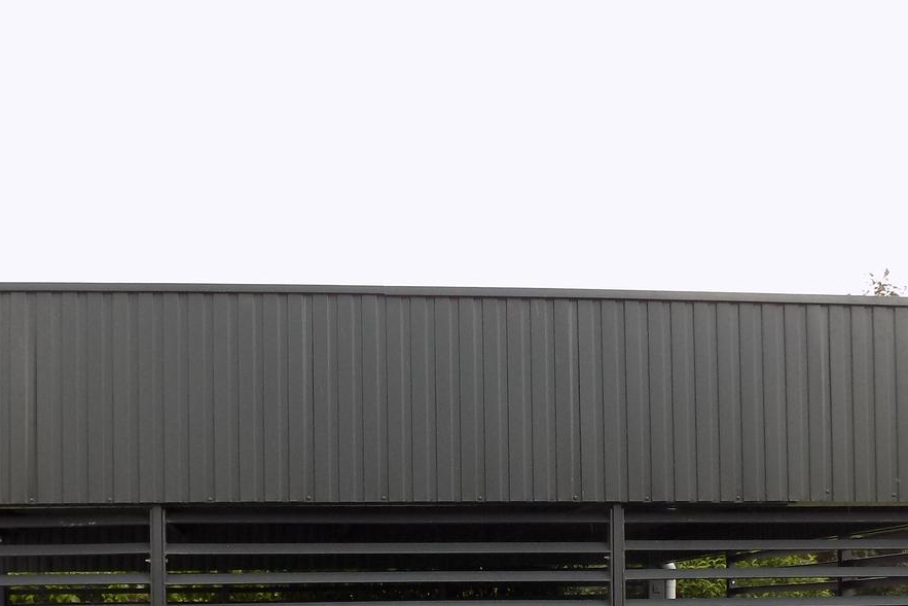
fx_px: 1312
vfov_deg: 24.7
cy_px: 616
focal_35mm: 52
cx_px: 440
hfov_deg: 38.2
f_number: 3.1
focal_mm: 4
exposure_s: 1/200
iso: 80
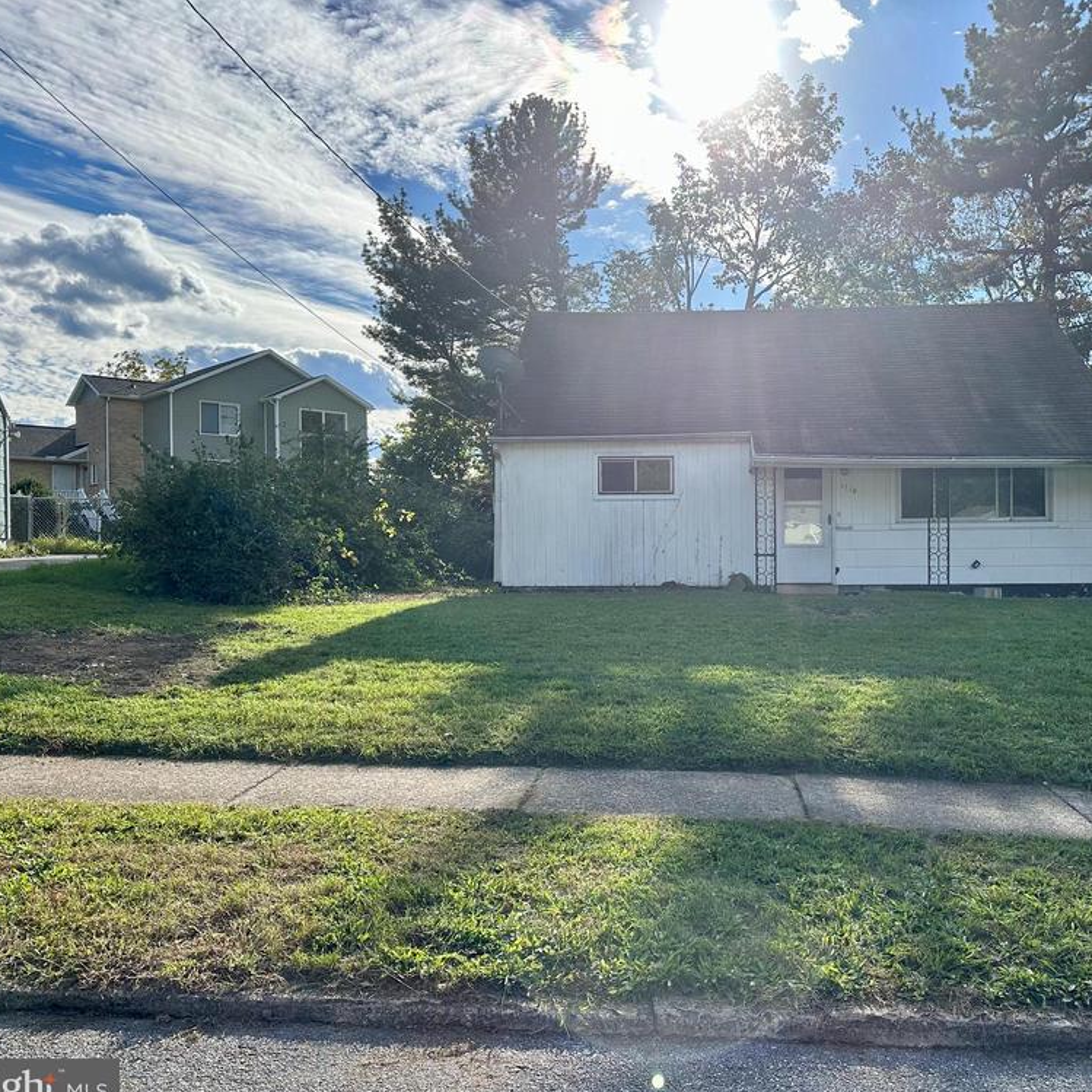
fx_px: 1035
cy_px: 558
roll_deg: +0.1
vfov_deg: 55.6
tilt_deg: -0.6
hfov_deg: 55.0
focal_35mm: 29
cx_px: 684
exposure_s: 1/5000
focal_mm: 6.86
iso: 80
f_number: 1.78
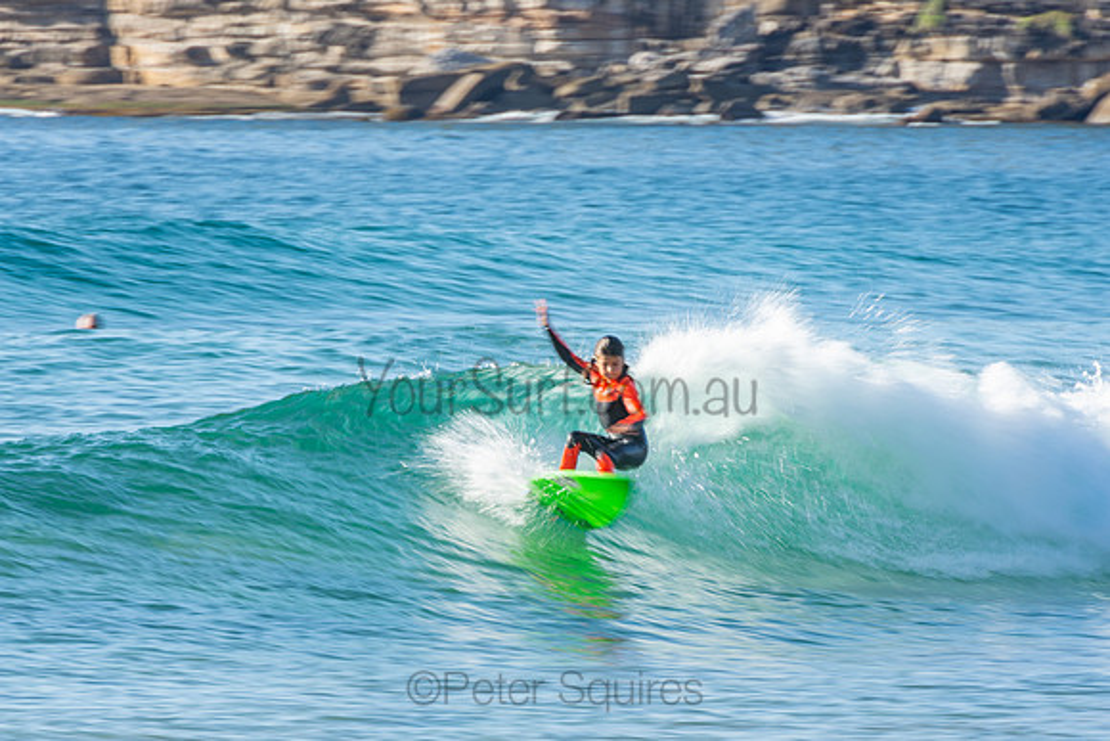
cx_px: 555
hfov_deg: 3.4
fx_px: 18503
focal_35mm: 600
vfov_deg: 2.3
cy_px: 370
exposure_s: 1/30
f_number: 18
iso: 100
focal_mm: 400
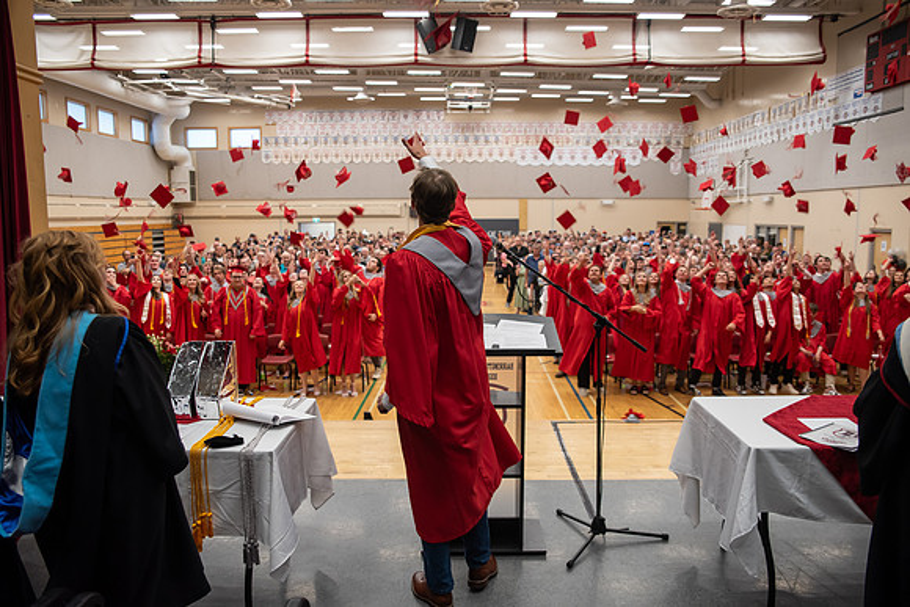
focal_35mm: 29
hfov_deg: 63.6
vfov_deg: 45.0
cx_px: 455
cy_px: 304
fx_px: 733
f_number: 2.8
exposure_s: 1/200
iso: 1600
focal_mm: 29
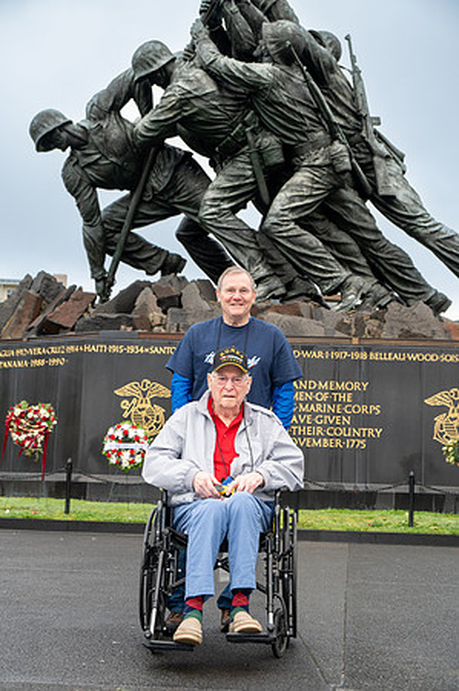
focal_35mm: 55
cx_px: 230
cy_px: 346
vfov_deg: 36.3
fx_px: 1054
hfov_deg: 24.6
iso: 320
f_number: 6.3
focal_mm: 55
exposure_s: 1/100
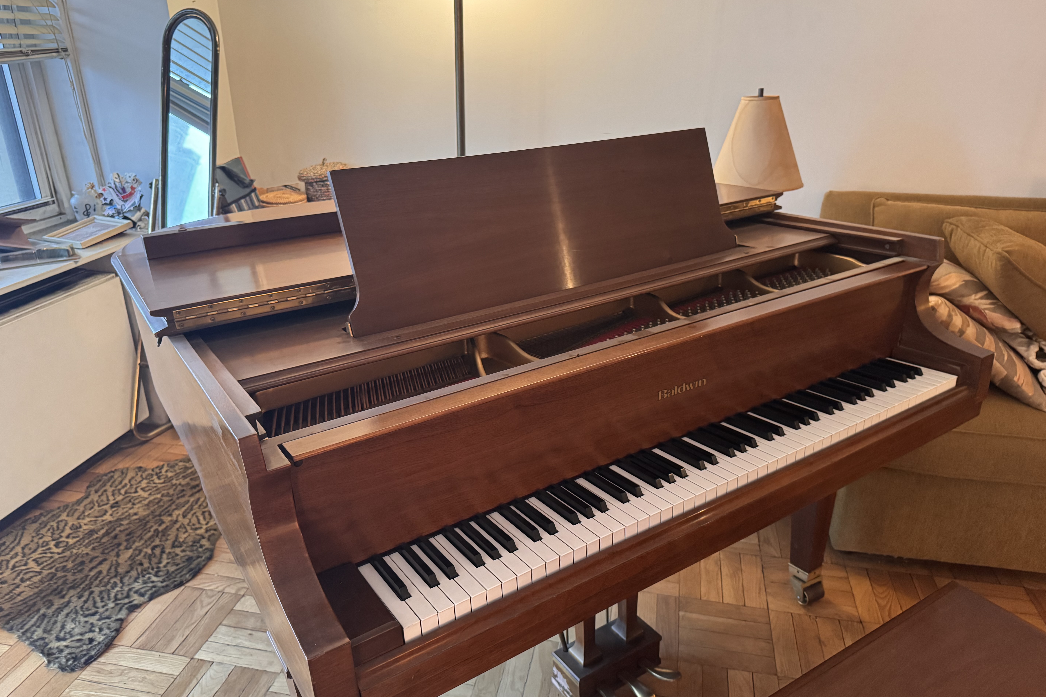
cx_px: 522
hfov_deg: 71.5
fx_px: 726
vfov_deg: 51.3
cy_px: 358
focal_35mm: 25
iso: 800
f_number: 1.78
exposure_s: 1/60
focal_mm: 6.76
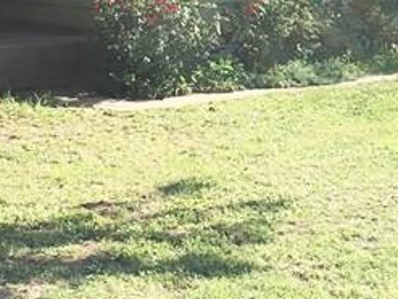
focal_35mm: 120
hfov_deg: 16.4
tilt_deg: -2.7
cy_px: -39
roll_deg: -0.7
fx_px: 1382
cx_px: 200
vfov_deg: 12.2
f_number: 2.2
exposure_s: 1/545
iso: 25
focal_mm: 4.15
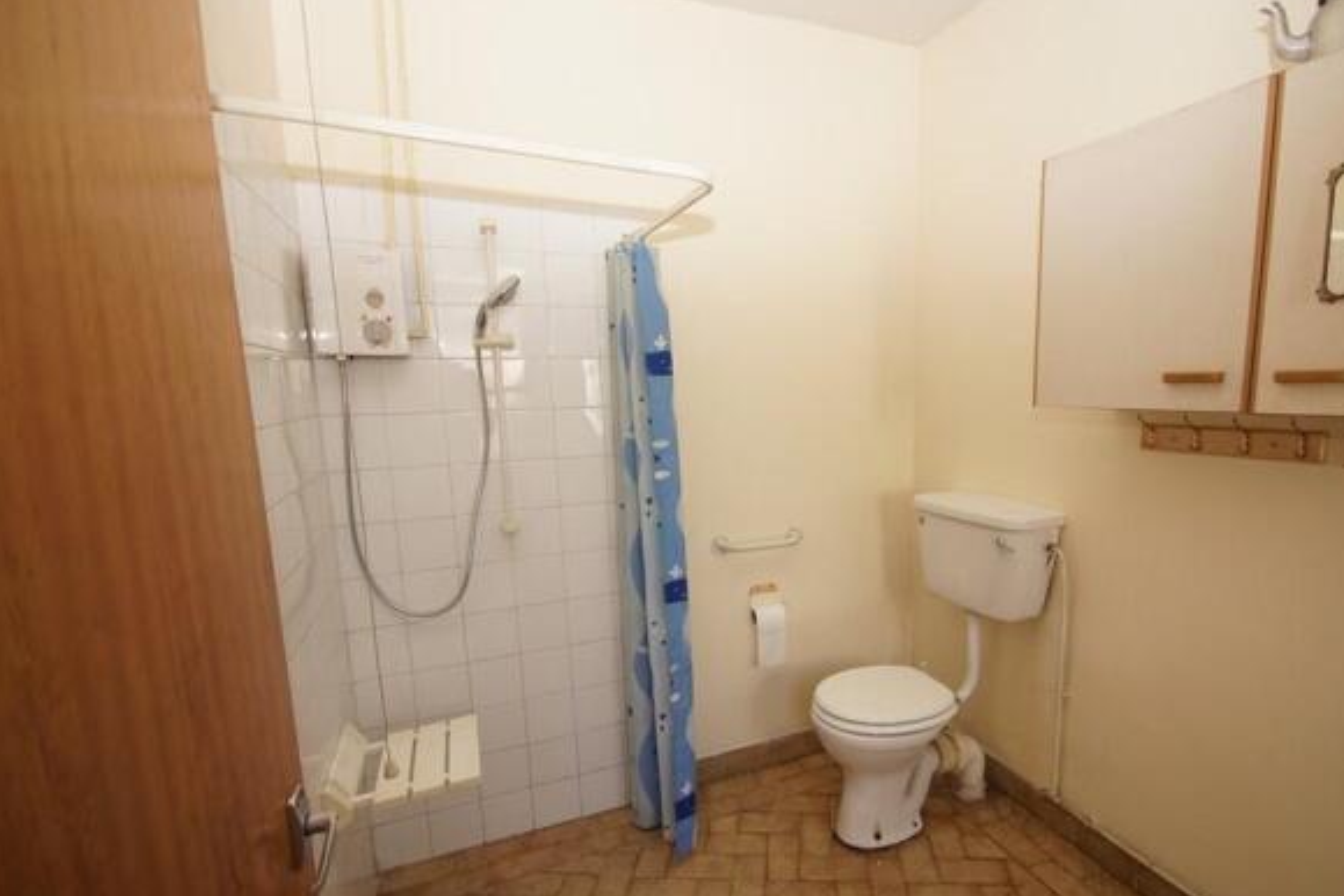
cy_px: 482
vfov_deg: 70.3
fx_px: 635
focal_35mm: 17
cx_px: 747
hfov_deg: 92.9
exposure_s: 1/60
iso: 320
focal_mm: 10
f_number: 5.6
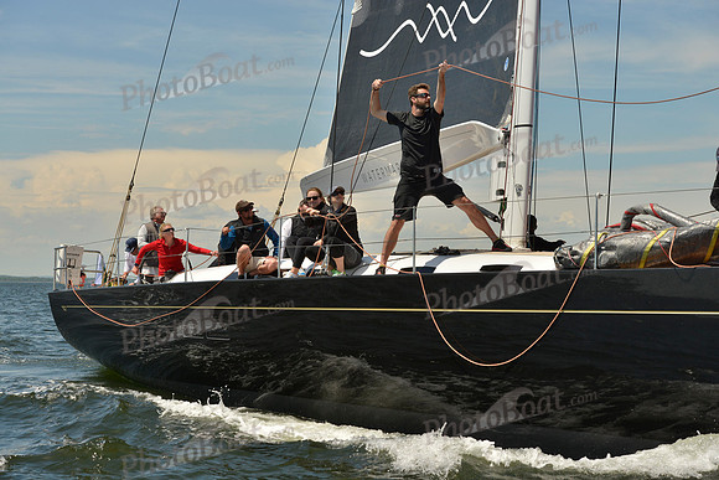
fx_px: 1398
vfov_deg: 19.5
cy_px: 240
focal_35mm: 70
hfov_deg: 28.8
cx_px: 360
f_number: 7.1
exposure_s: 1/1600
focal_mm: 70
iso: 280
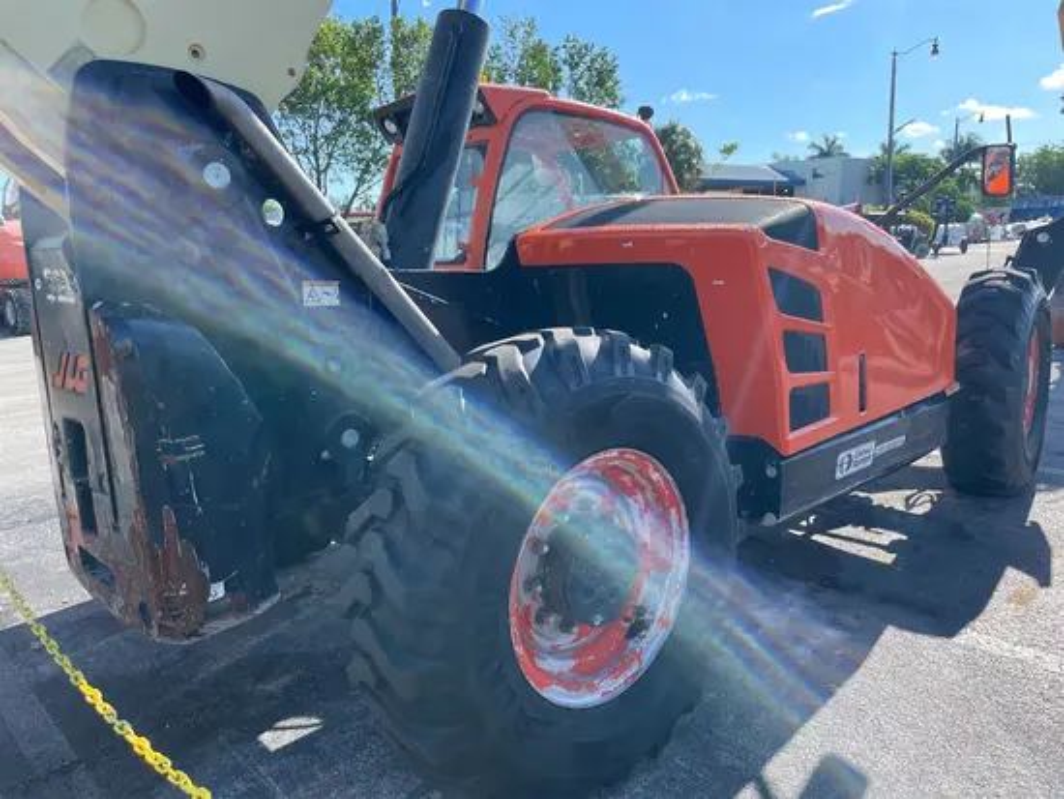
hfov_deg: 67.3
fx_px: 800
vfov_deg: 53.1
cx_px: 532
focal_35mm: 26
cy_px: 400
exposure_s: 1/1319
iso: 50
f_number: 1.6
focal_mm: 4.2
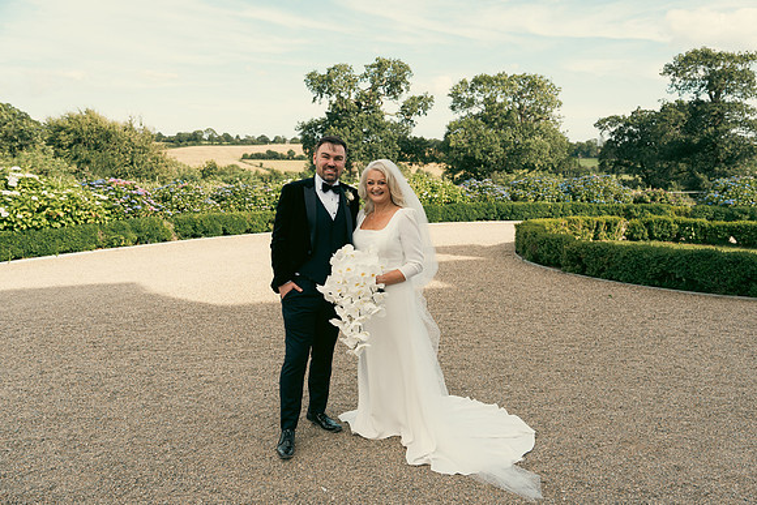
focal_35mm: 29
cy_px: 252
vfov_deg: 45.0
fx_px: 610
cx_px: 378
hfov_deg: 63.6
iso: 125
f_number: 3.5
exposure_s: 1/640
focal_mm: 29
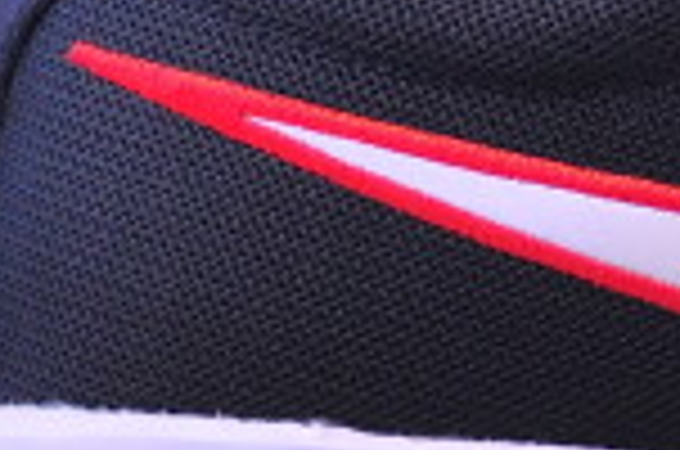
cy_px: -205
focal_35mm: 397
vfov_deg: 3.4
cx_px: 1189
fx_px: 7483
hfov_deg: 5.1
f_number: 2.2
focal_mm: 50
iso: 250
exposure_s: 1/320
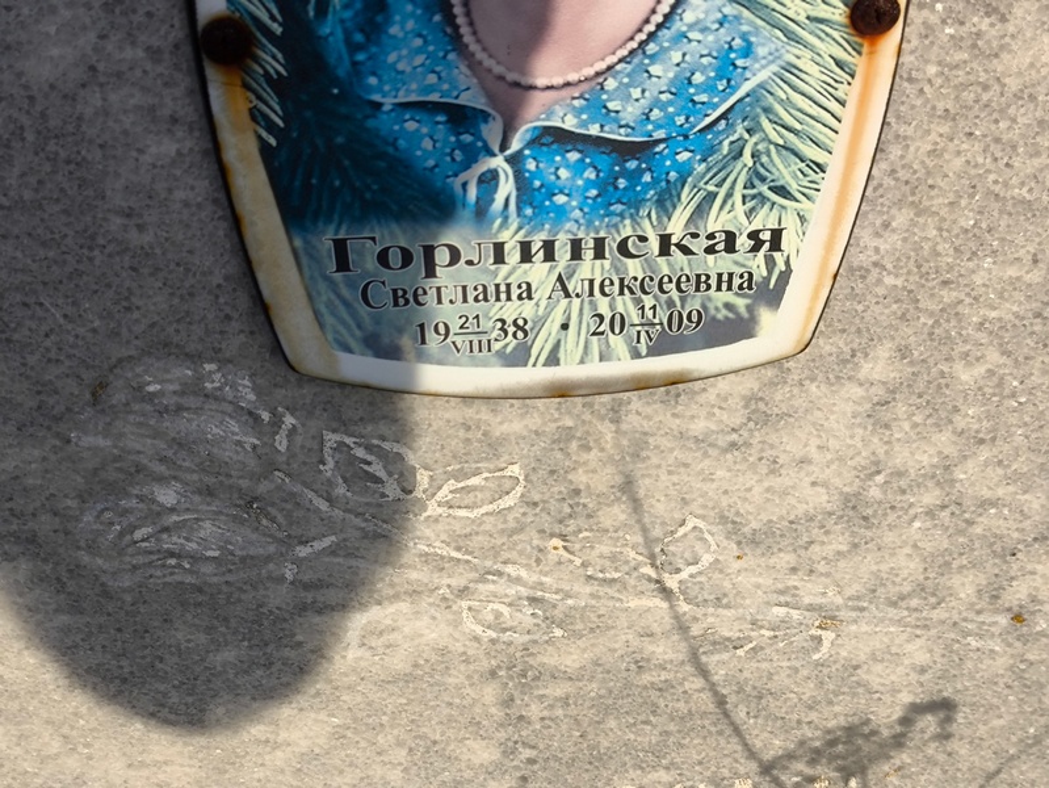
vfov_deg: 29.1
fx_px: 1516
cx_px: 524
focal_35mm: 50
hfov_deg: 38.2
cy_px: 394
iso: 50
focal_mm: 4.71
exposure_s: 1/676
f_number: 1.7
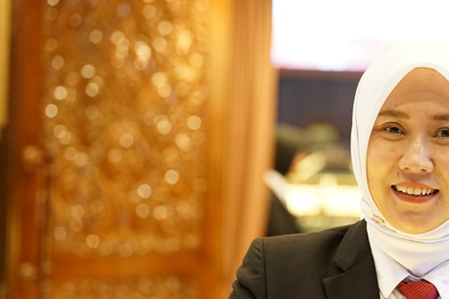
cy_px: 246
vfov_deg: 9.0
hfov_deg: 13.4
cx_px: 409
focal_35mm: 152
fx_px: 1896
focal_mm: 72
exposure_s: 1/125
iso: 4000
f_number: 3.2
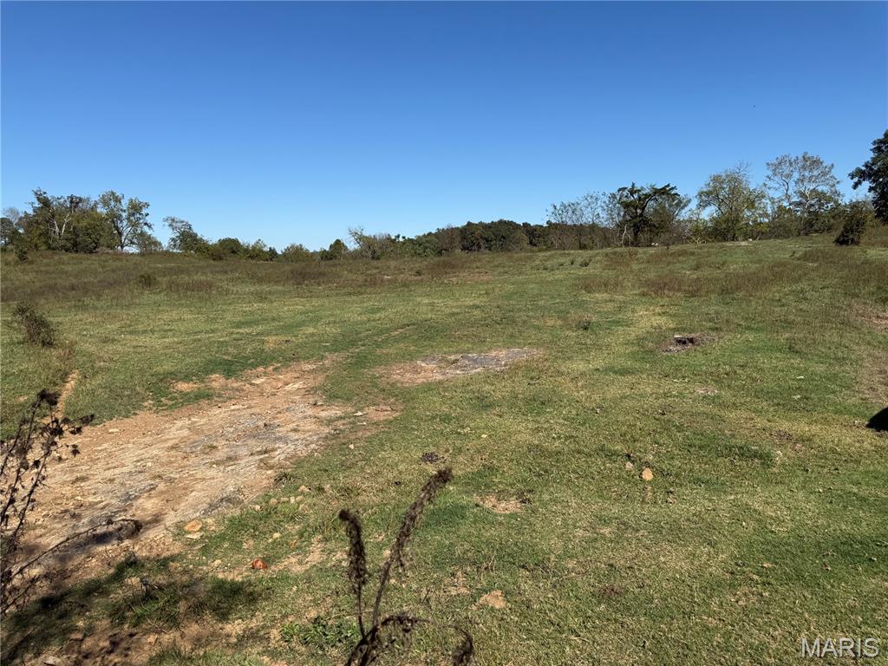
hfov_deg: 71.6
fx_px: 616
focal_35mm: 24
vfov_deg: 56.8
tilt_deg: -7.8
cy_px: 333
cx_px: 444
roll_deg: +0.6
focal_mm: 6.76
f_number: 1.78
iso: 80
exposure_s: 1/5714
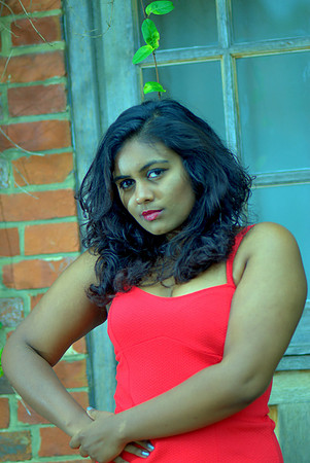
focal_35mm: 150
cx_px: 155
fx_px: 1933
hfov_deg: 9.2
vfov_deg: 13.7
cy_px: 232
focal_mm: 100
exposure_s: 1/250
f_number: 2.8
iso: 100
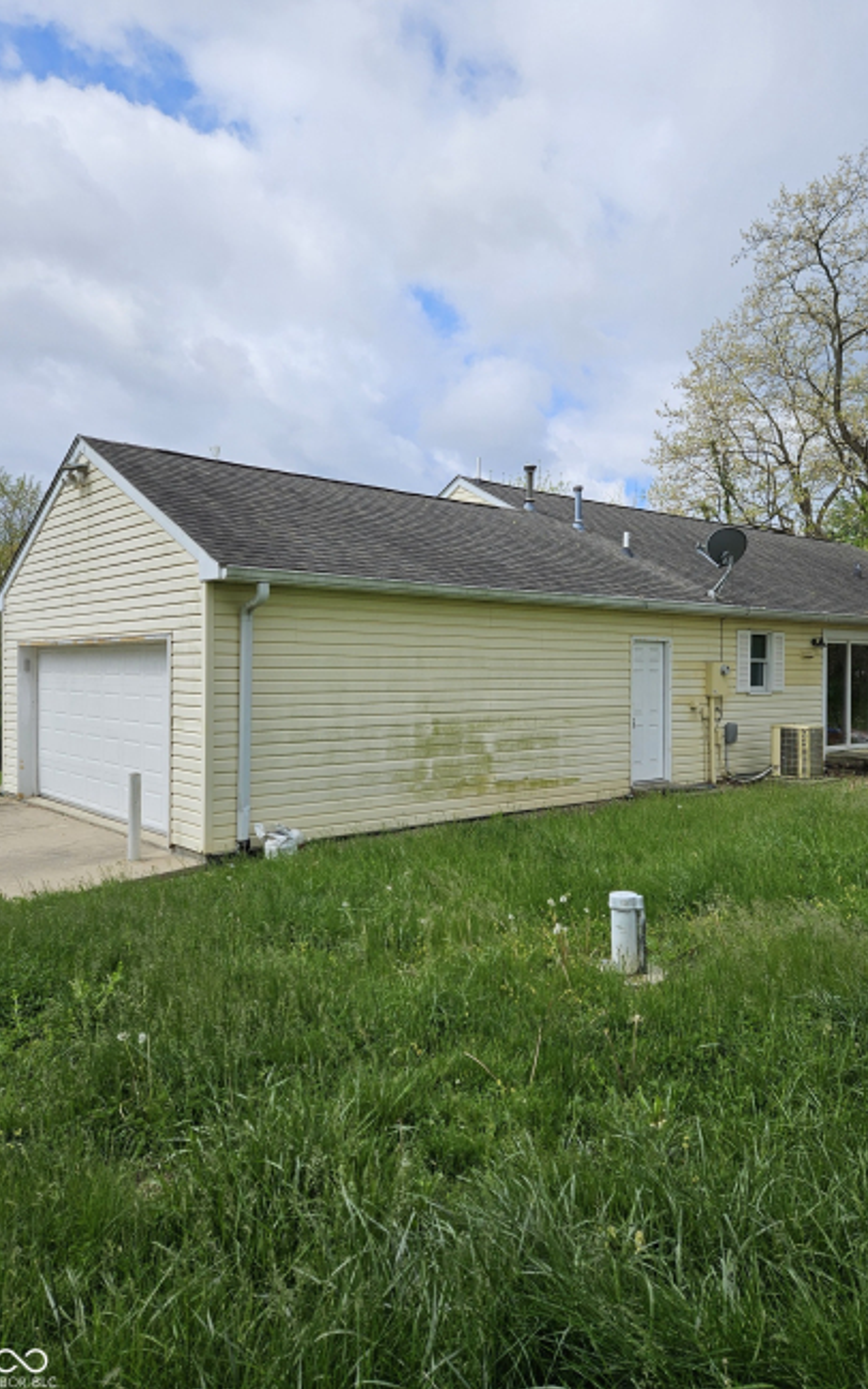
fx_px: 947
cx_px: 500
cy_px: 691
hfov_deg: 49.1
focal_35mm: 25
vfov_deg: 72.6
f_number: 1.8
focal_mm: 5.4
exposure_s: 1/2737
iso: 25
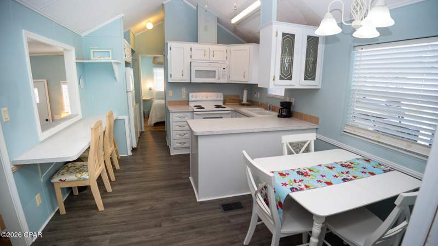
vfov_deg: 63.1
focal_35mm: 17
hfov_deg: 95.0
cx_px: 219
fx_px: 201
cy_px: 123
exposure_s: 1/60
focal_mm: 16.5
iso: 125
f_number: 4
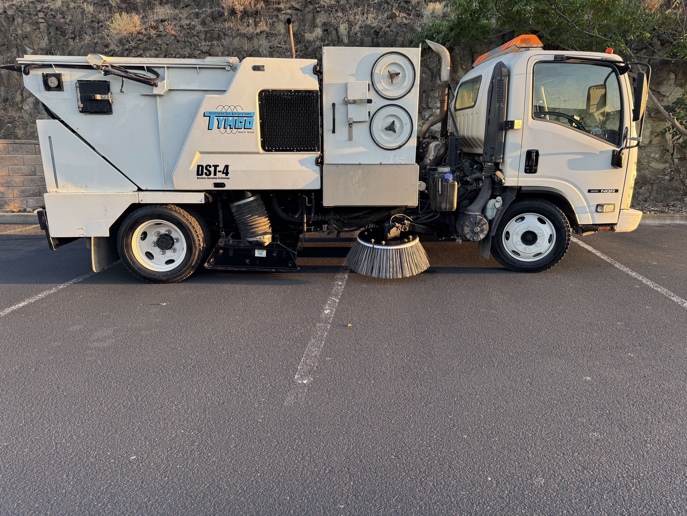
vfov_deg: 56.8
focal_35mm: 24
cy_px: 258
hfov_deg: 71.6
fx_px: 476
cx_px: 344
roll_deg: -0.8
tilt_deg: -12.1
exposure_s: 1/260
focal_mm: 6.76
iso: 64
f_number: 1.78
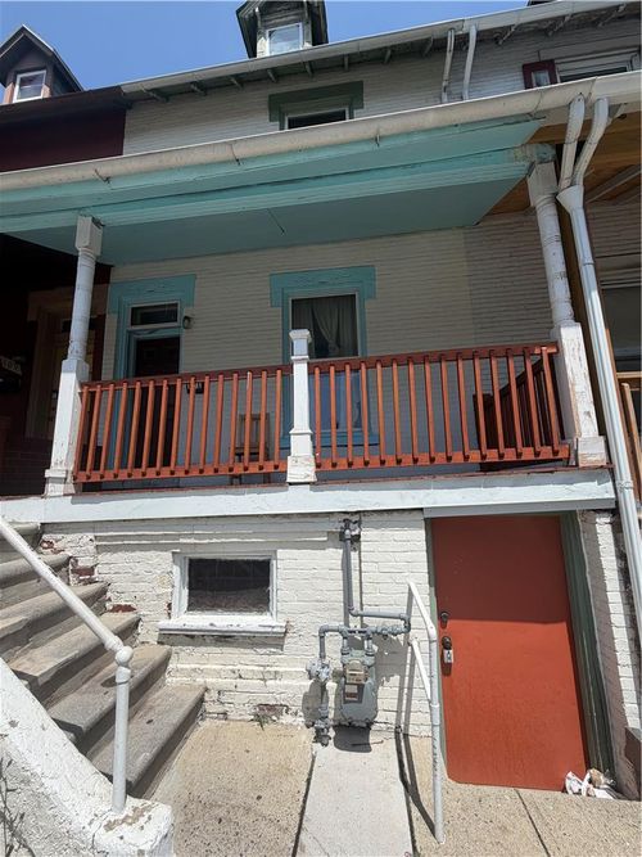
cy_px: 428
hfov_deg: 85.7
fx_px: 346
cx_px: 321
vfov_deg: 102.1
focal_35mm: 14
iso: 20
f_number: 2.2
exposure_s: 1/1033
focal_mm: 2.22
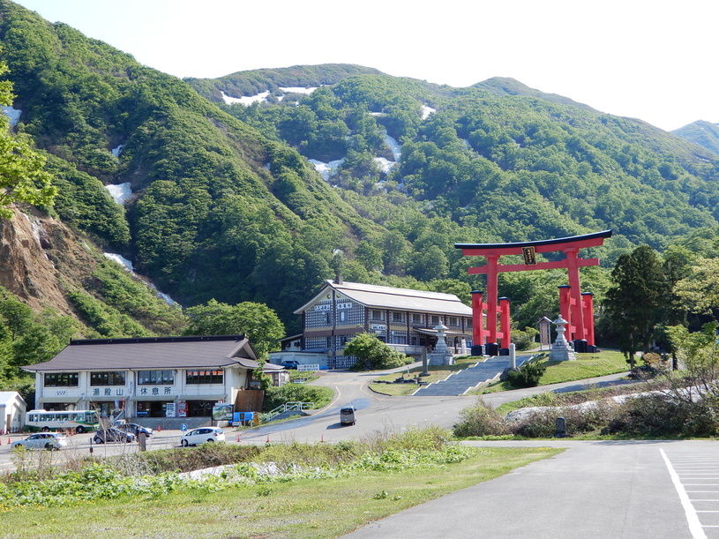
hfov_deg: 38.2
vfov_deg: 29.1
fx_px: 1038
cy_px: 270
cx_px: 360
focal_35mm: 50
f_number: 4
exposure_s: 1/320
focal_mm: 8.9
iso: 80
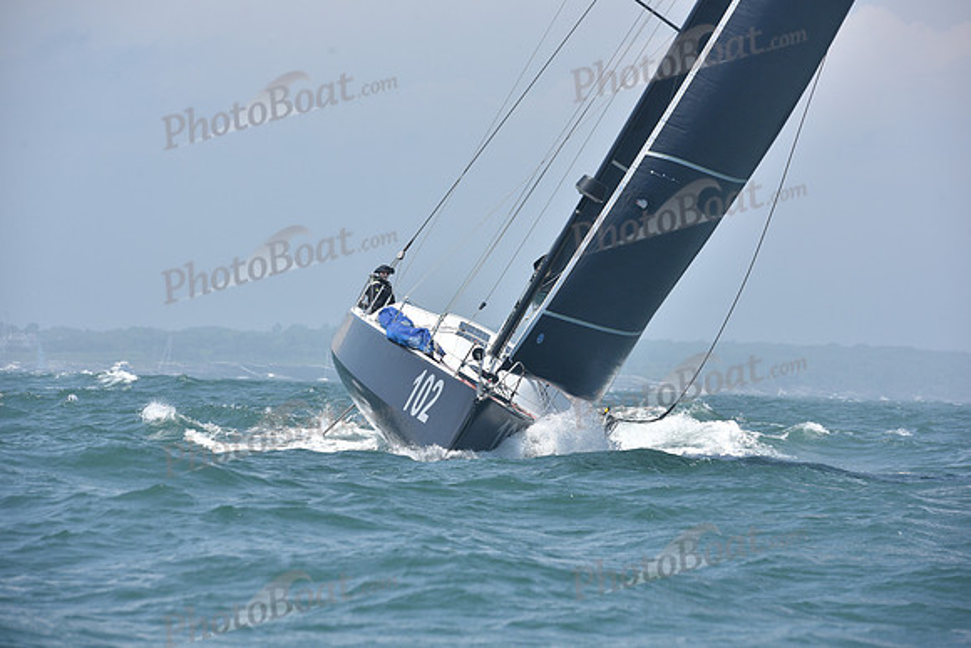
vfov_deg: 7.2
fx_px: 5126
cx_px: 486
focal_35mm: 190
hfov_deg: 10.8
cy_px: 324
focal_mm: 190
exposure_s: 1/1000
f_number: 9
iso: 320
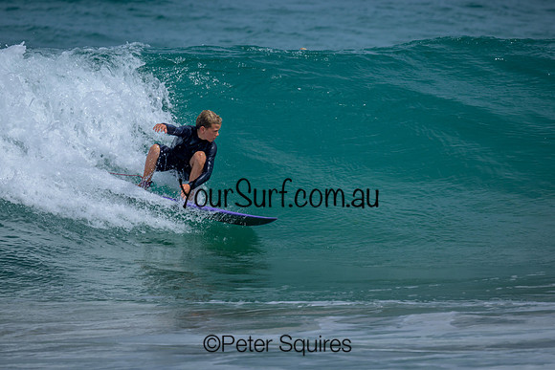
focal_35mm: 1095
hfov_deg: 1.9
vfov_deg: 1.3
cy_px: 137
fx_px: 16890
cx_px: 299
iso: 280
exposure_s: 1/2500
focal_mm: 800
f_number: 6.3
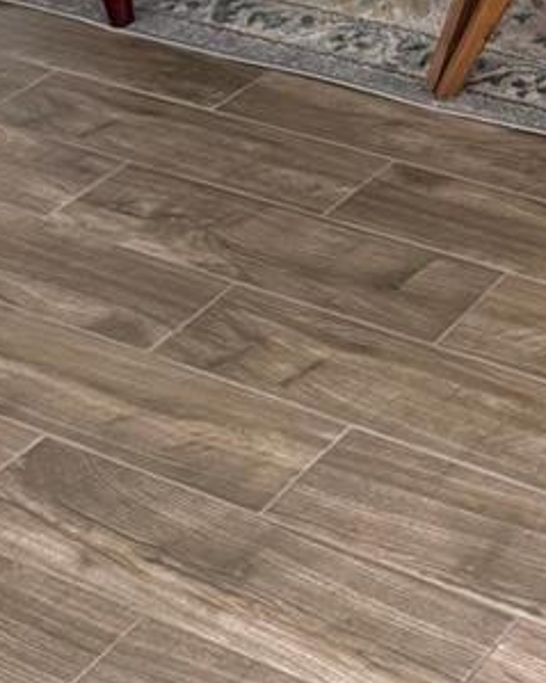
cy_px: -349
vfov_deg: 18.1
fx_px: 1900
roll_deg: -0.8
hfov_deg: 15.1
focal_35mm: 94
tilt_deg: -16.1
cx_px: 834
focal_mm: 6.76
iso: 250
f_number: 1.78
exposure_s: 1/60
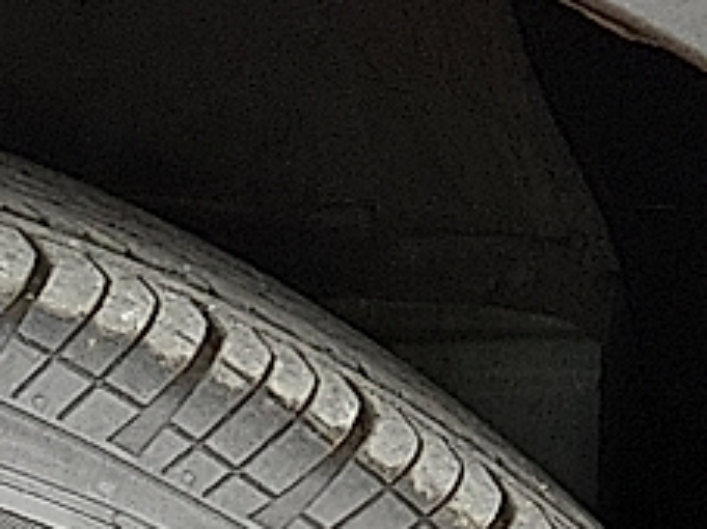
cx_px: -458
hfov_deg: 11.5
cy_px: 1652
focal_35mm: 162
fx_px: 3307
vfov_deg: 7.8
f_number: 1.8
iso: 50
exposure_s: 1/222
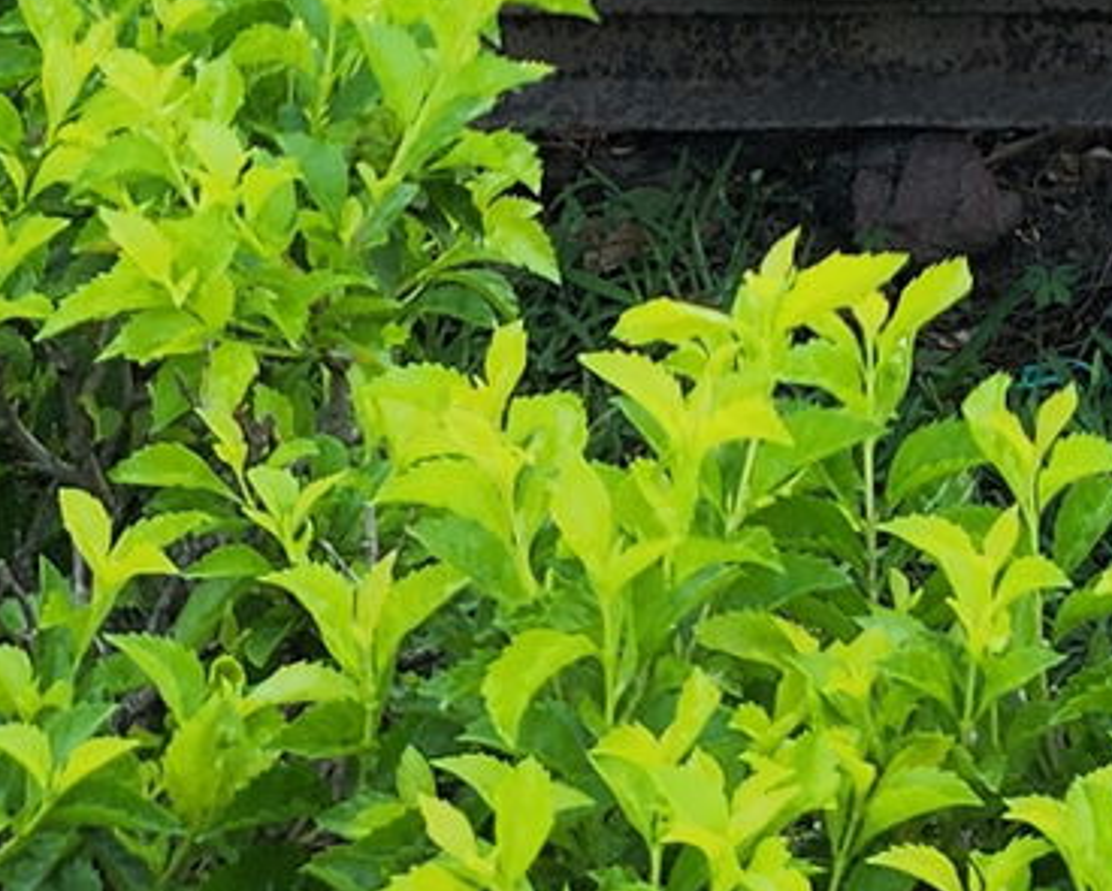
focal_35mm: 156
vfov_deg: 8.2
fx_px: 5138
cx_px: 1686
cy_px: -1957
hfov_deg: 11.8
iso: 20
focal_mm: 5.4
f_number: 1.8
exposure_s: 1/437
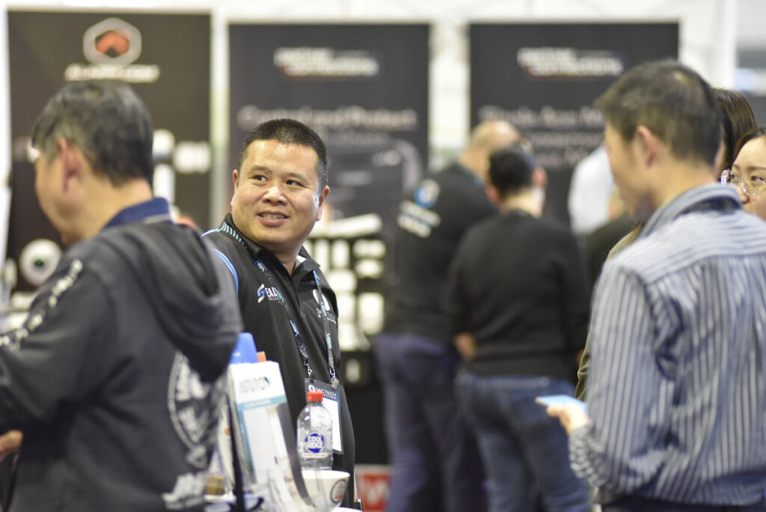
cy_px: 256
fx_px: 3832
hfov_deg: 11.4
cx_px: 383
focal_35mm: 180
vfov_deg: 7.6
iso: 6400
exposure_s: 1/125
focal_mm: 180
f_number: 2.8
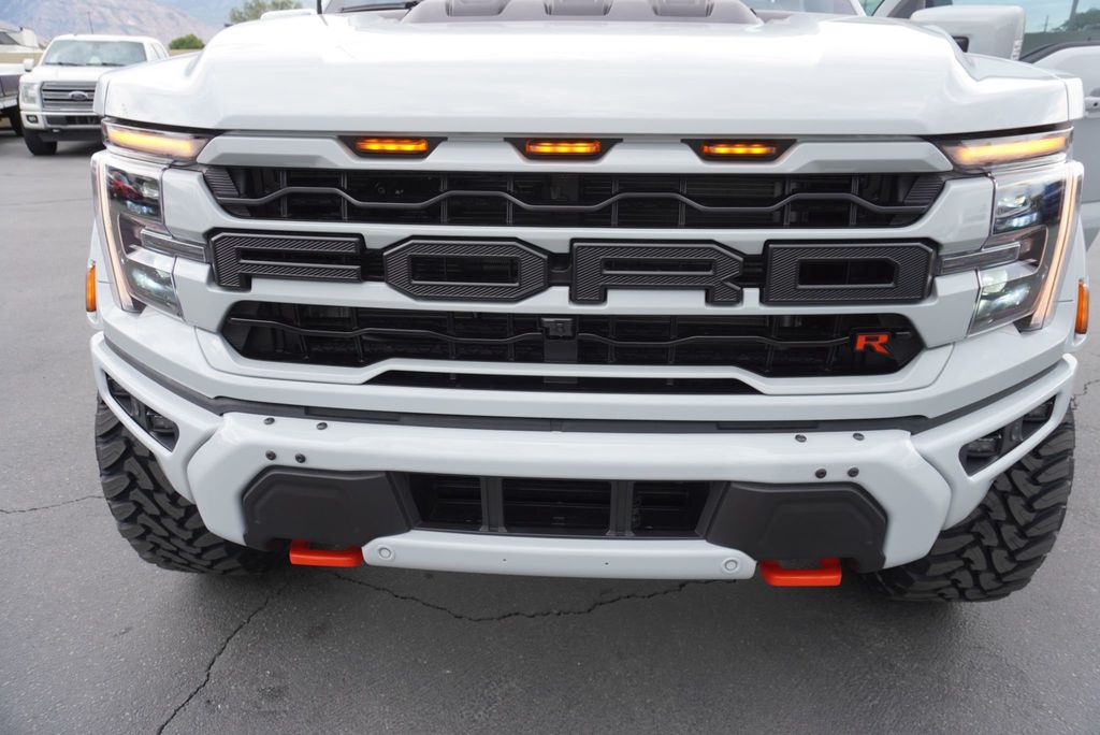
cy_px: 368
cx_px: 550
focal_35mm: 24
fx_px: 734
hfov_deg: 73.7
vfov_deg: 53.2
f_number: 4.5
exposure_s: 1/80
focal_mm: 16
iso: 100
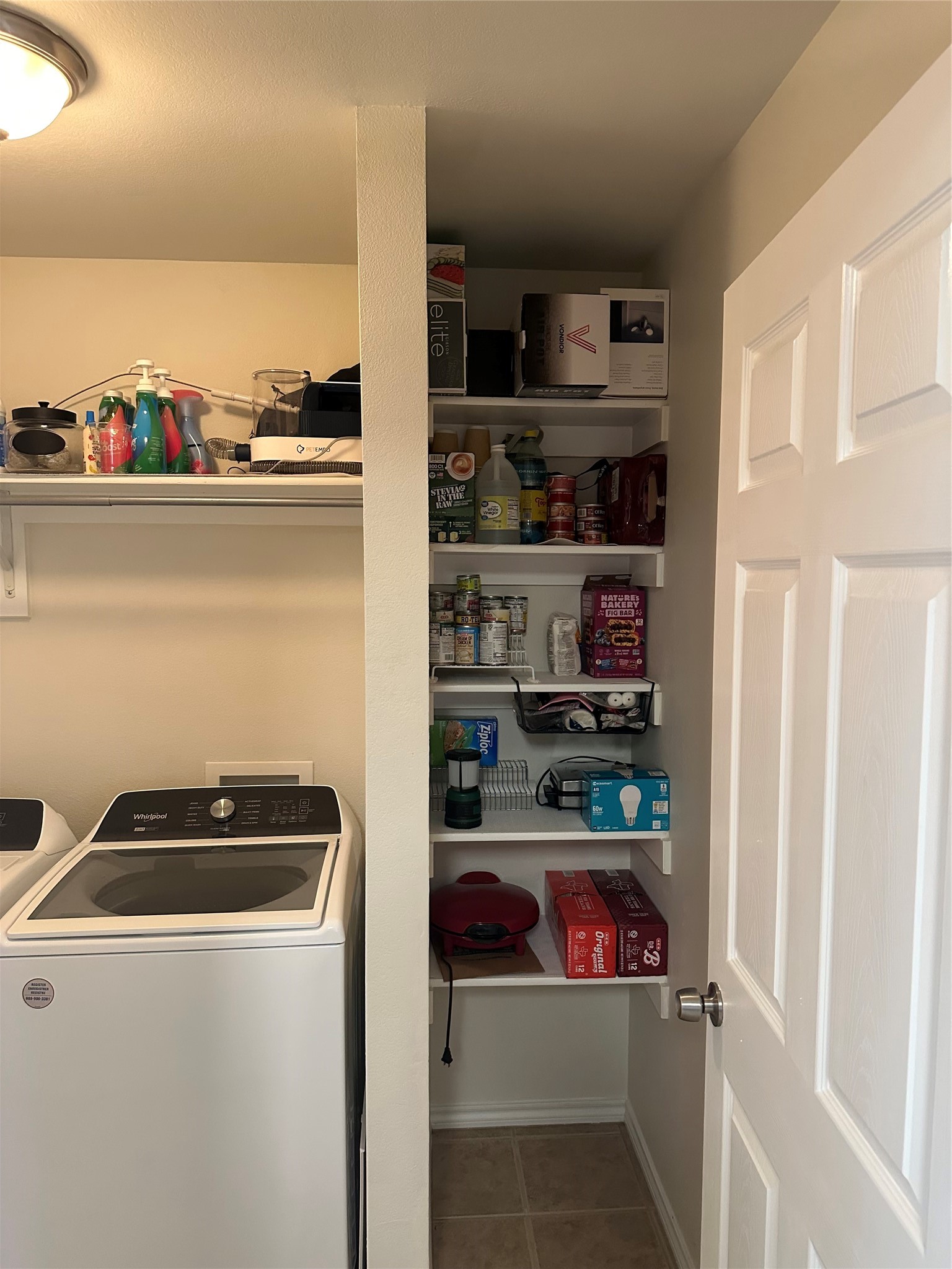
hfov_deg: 56.8
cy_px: 634
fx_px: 880
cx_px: 476
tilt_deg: -4.0
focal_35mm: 24
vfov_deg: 71.6
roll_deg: -1.3
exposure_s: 1/60
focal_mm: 6.86
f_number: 1.78
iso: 500
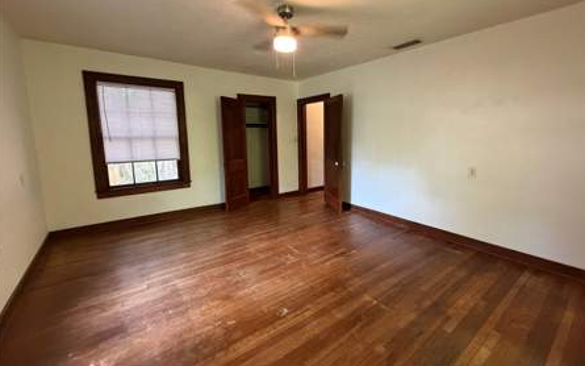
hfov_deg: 97.7
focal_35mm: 16
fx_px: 255
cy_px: 165
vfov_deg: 71.1
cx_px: 309
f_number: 2.2
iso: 800
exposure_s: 1/60
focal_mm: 2.22
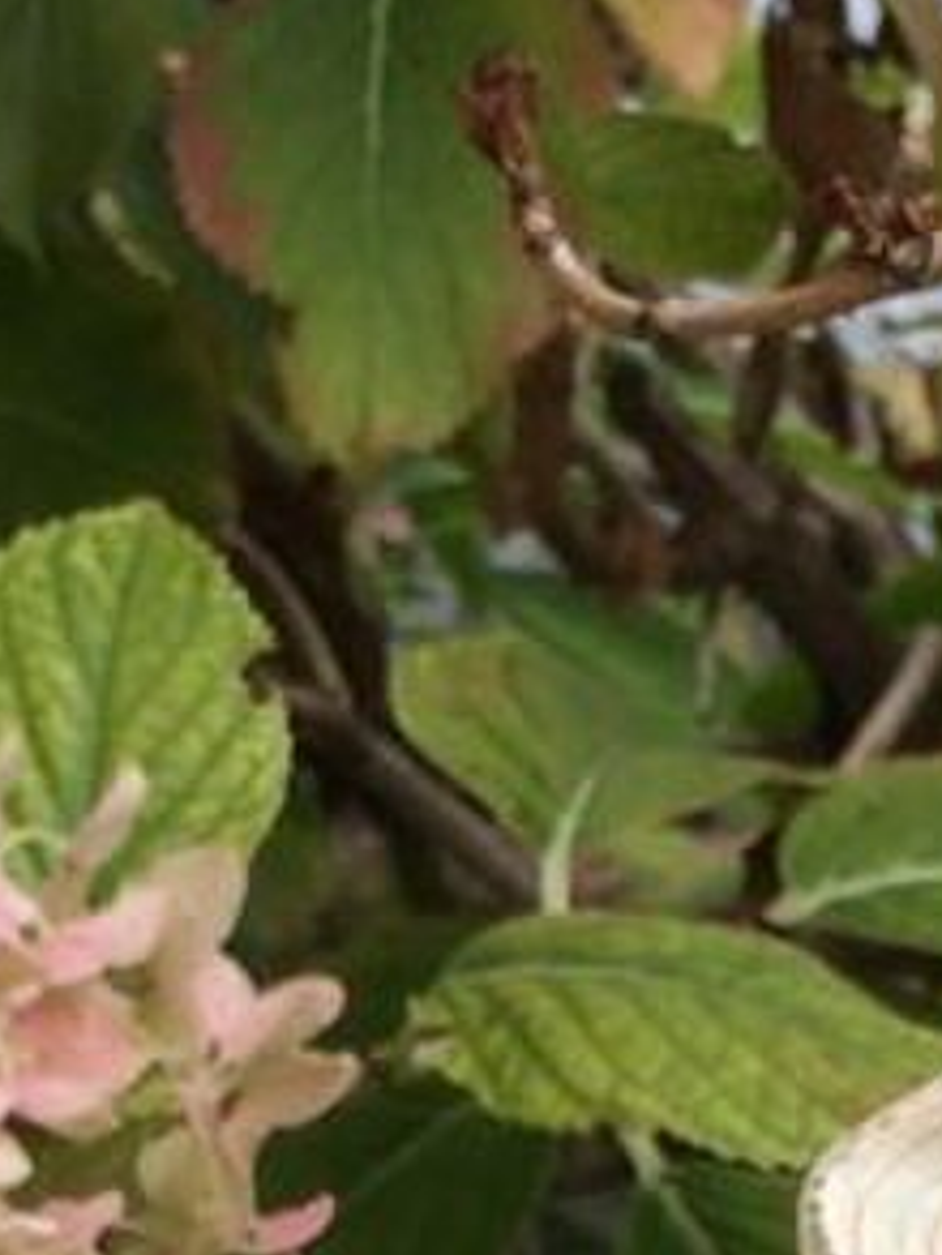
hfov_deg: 11.2
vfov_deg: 13.8
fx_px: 4786
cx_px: 334
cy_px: 1990
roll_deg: +2.4
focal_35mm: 132
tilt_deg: -19.1
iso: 32
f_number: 2.2
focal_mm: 4.15
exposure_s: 1/363
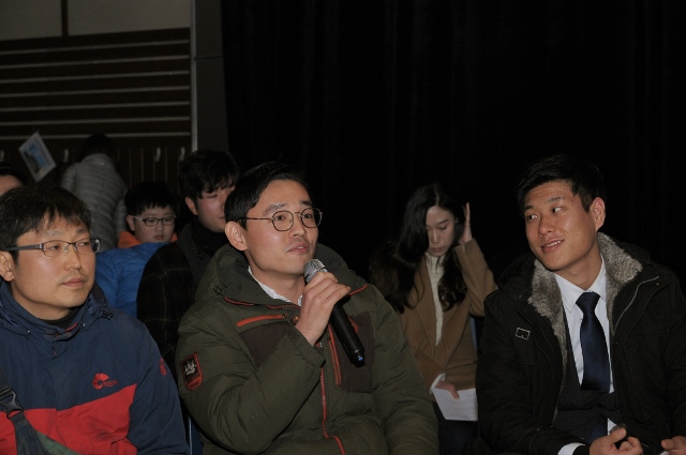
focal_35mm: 75
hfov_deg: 27.0
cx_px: 343
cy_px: 228
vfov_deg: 18.1
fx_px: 1427
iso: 500
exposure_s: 1/160
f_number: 4
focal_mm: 50
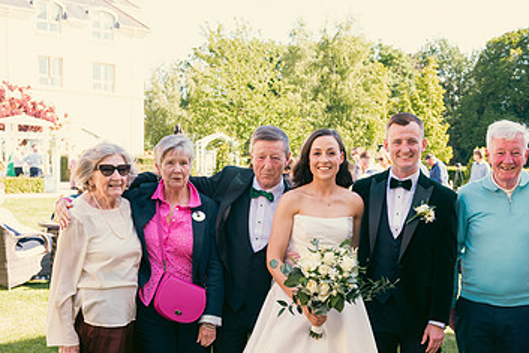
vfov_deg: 28.9
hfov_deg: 42.5
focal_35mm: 46
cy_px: 257
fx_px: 676
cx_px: 321
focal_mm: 28
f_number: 5
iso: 200
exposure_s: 1/200
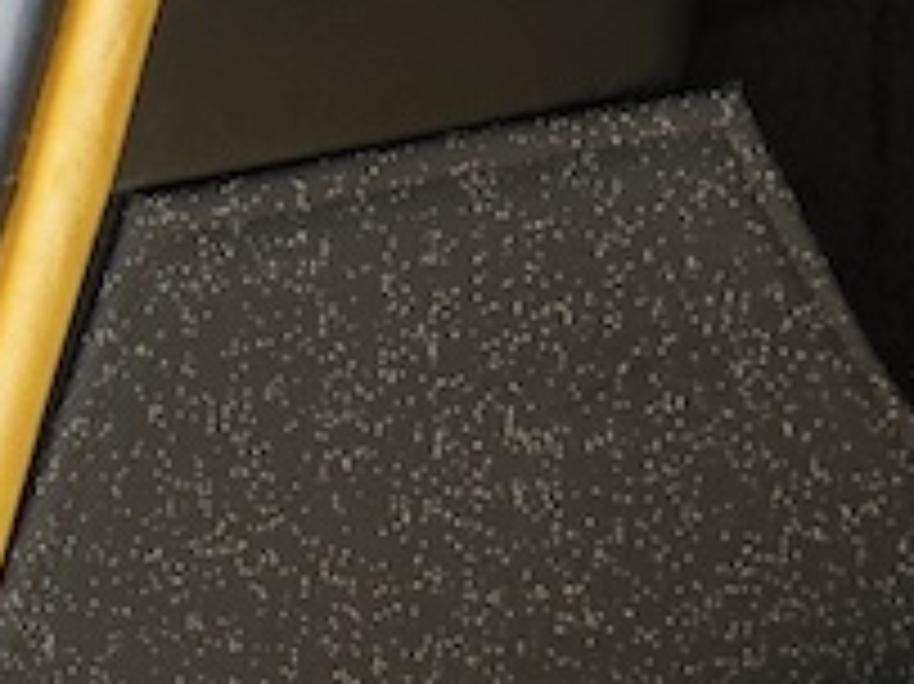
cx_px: 1265
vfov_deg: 4.8
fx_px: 7969
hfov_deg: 6.5
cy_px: 1310
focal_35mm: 302
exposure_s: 1/40
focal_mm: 64
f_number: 7.1
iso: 400
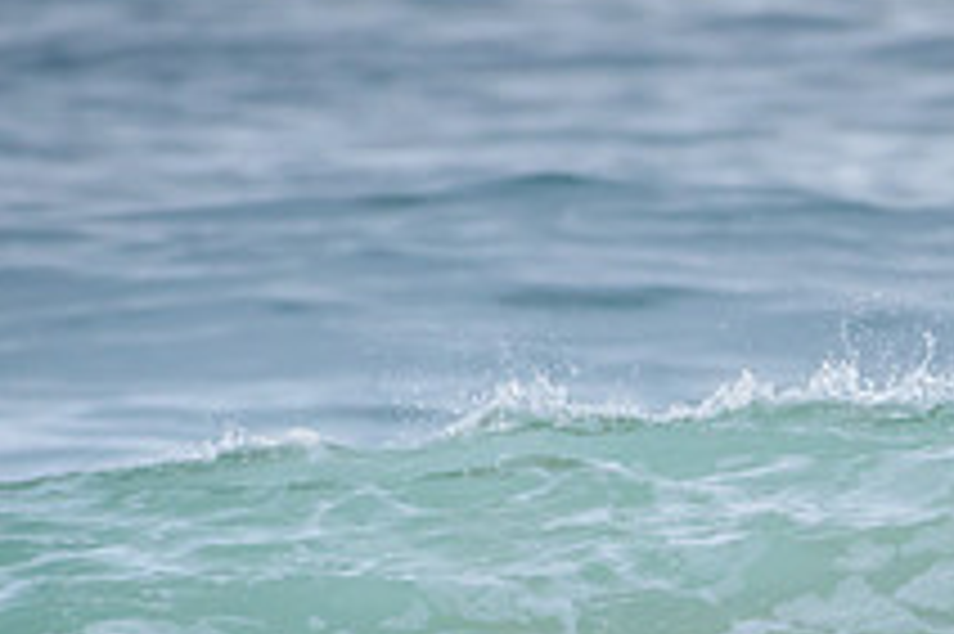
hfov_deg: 1.2
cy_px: 683
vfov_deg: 0.8
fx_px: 44405
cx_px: 1104
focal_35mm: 1677
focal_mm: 500
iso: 1250
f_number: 5.6
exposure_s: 1/2000
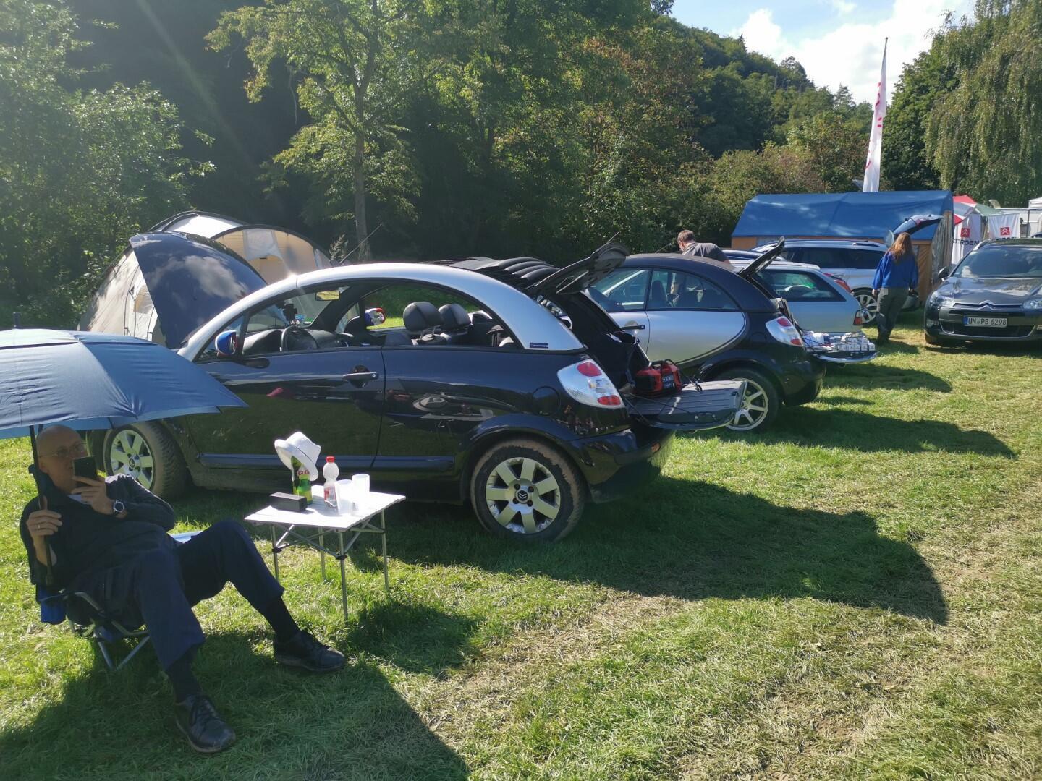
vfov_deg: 51.4
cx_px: 521
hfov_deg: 65.3
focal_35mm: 27
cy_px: 390
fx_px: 813
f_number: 1.8
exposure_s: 1/982
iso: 50
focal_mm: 5.58
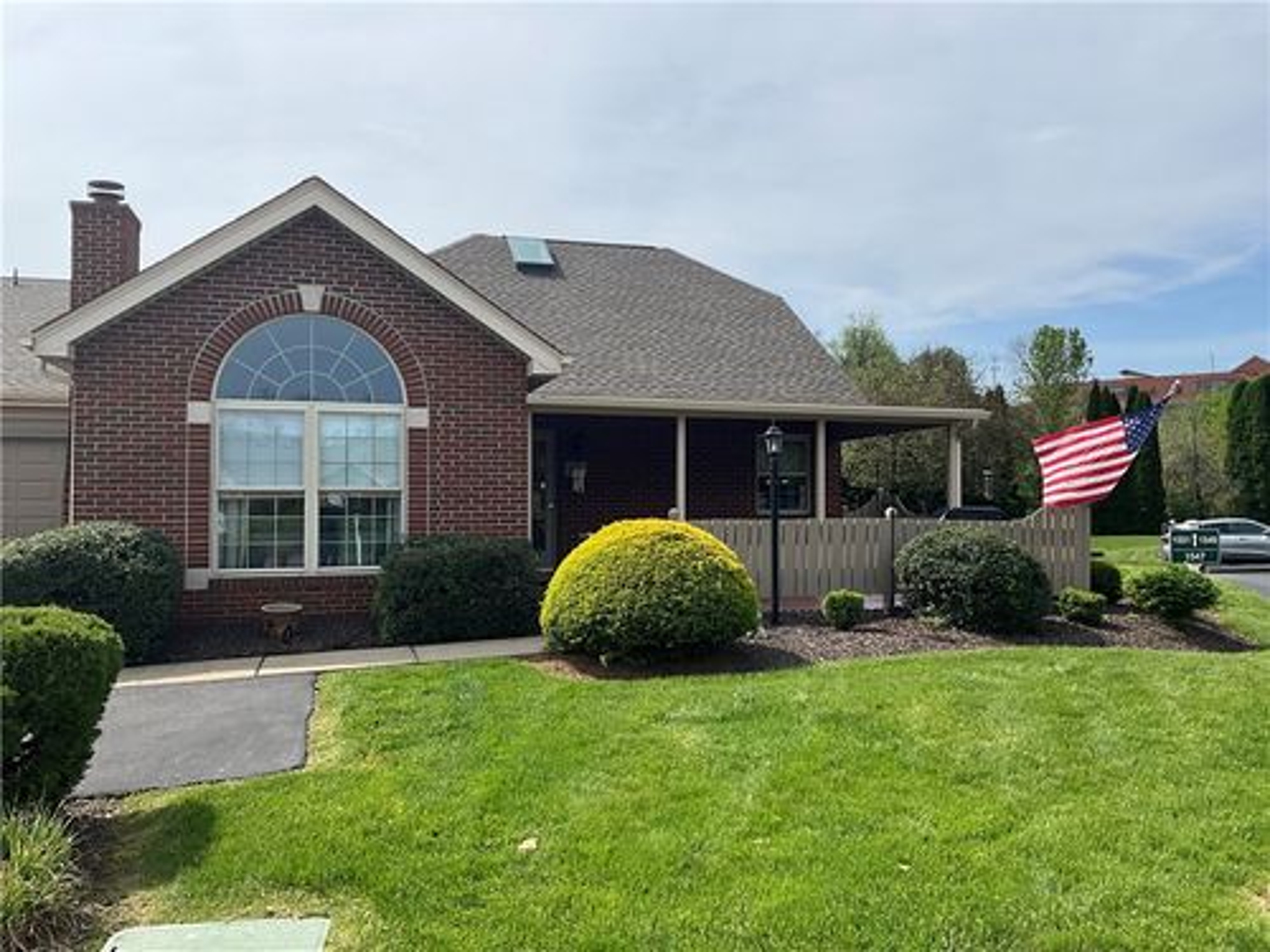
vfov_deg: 48.2
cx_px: 635
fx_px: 1064
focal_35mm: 29
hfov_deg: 61.7
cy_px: 476
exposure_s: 1/2538
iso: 25
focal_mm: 3
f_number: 1.8
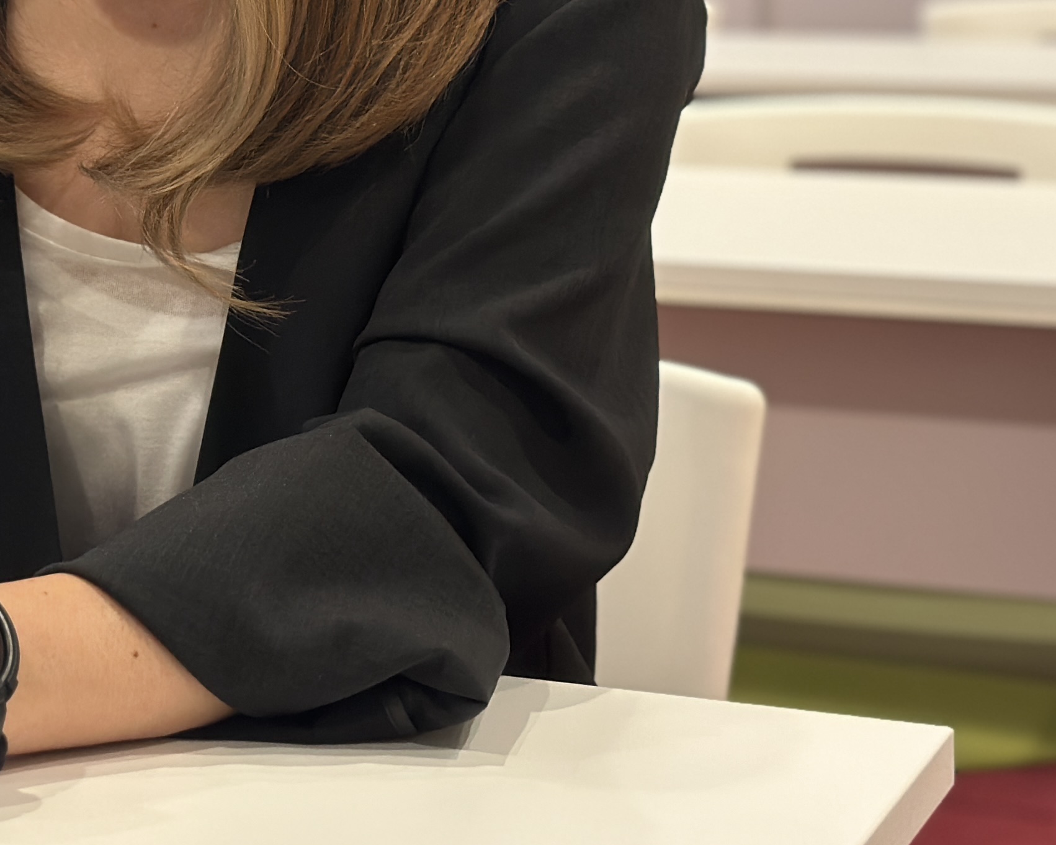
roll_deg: -0.3
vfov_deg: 13.6
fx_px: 3469
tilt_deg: -2.4
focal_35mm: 111
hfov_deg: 16.9
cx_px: -55
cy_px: -75
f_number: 1.78
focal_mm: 6.86
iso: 125
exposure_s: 1/100
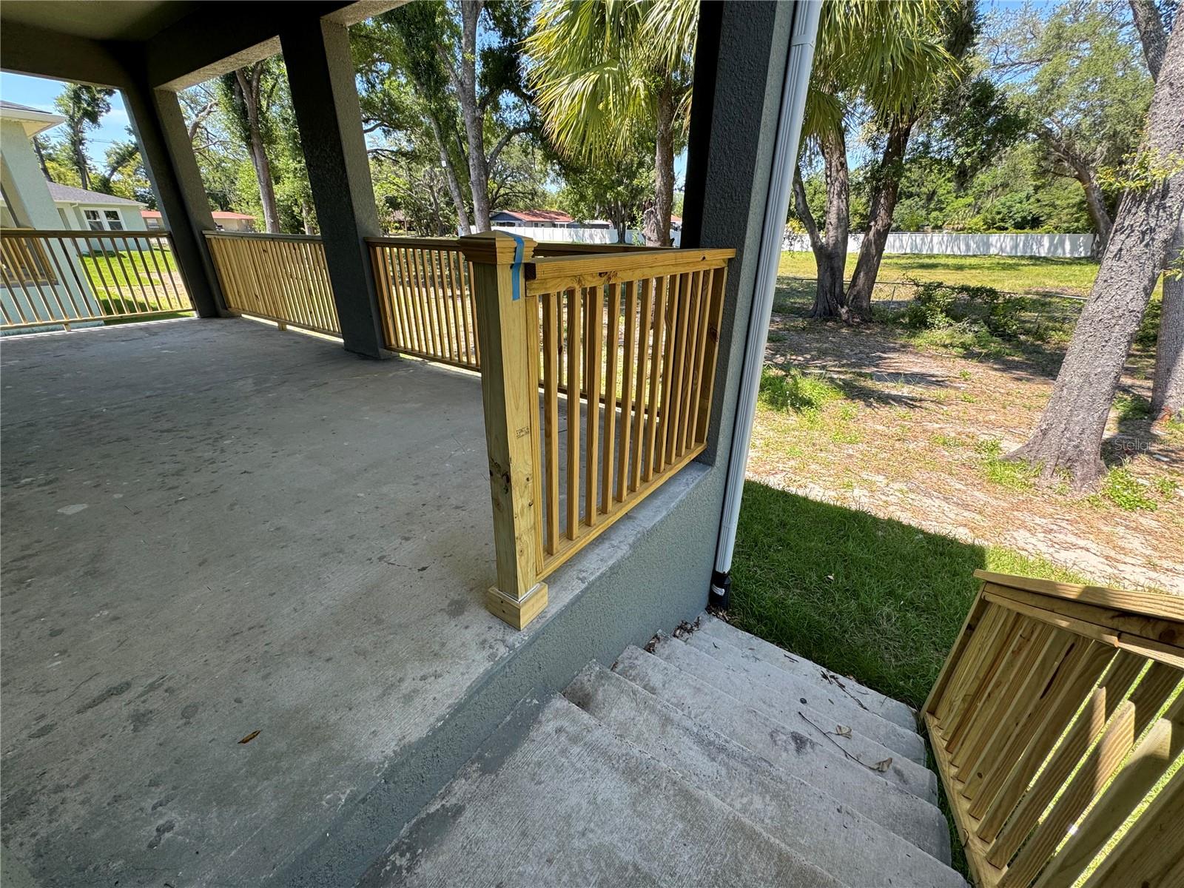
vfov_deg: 85.7
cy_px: 444
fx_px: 479
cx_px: 592
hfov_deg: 102.1
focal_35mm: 14
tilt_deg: -25.5
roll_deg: -0.7
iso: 40
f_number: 2.2
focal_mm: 2.22
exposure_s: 1/244
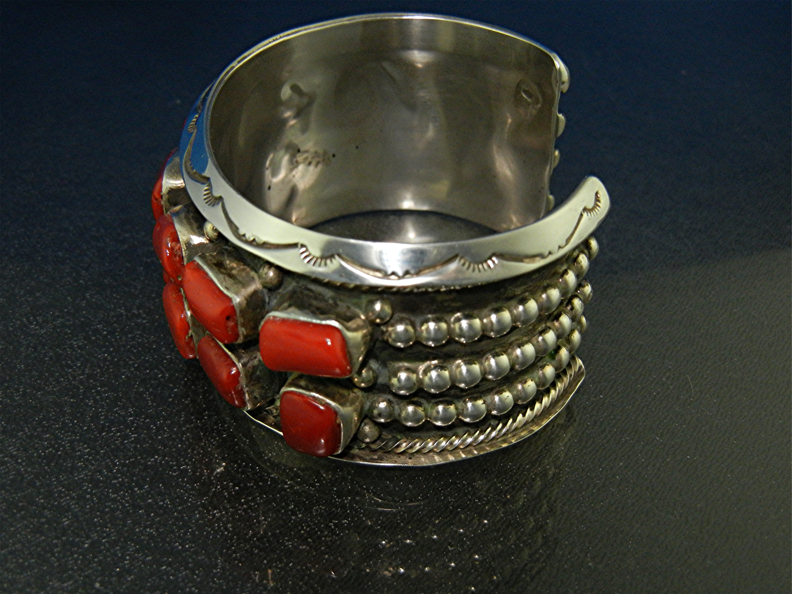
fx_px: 1030
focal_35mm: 45
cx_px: 396
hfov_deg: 42.1
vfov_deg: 32.2
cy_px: 297
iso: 481
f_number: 7.6
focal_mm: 8.1
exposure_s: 1/30
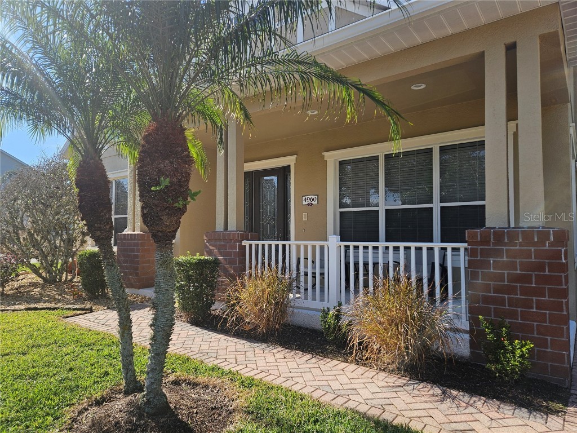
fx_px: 383
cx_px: 288
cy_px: 216
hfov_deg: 73.9
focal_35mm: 23
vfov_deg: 58.9
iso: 25
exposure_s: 1/887
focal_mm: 5.4
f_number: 1.8
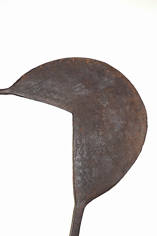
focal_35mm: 63
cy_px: 136
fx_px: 412
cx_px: 72
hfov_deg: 21.6
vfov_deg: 31.8
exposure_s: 1/125
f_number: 5.6
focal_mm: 34
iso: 500
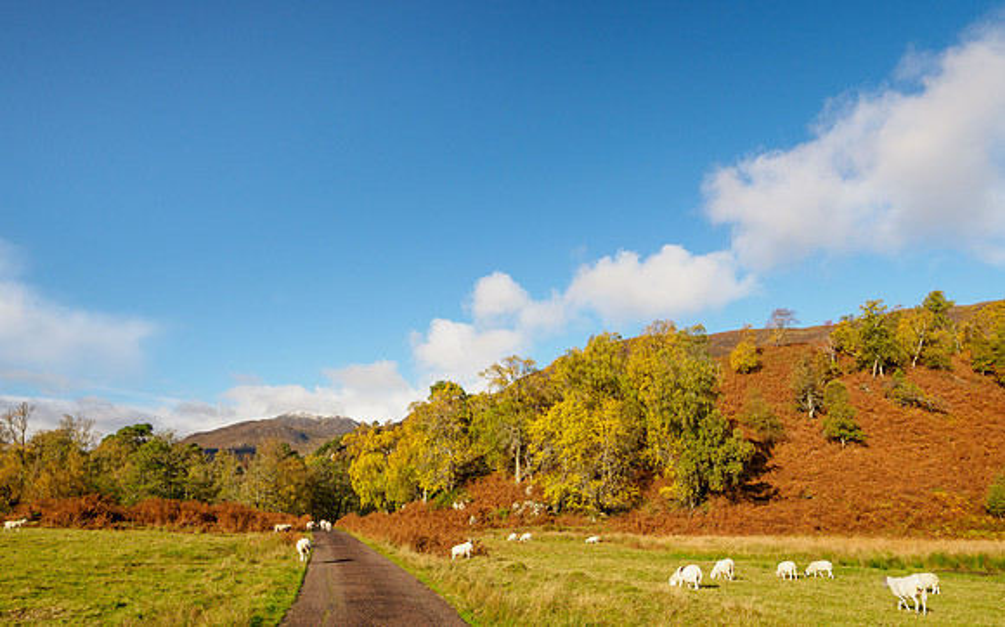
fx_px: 755
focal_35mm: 28
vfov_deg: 45.1
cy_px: 315
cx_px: 502
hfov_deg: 67.3
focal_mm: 13
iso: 200
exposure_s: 1/400
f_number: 5.6
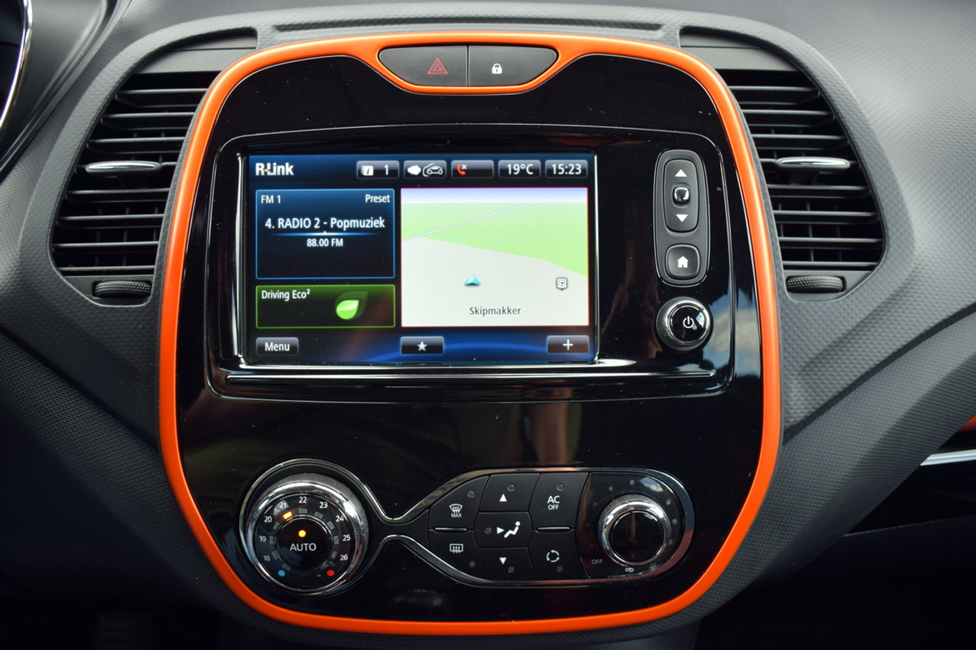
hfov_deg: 53.1
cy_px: 325
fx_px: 976
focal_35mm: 36
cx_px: 488
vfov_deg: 36.9
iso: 400
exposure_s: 1/60
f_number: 4
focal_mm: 24
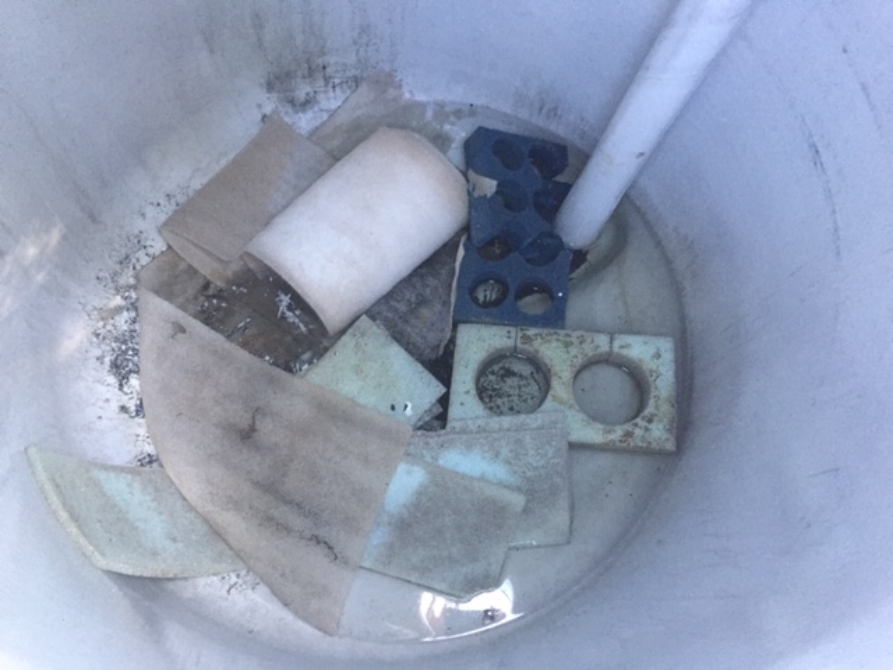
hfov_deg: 61.7
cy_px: 335
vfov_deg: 48.2
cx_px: 446
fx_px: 748
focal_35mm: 29
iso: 250
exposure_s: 1/30
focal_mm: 4.15
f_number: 2.2
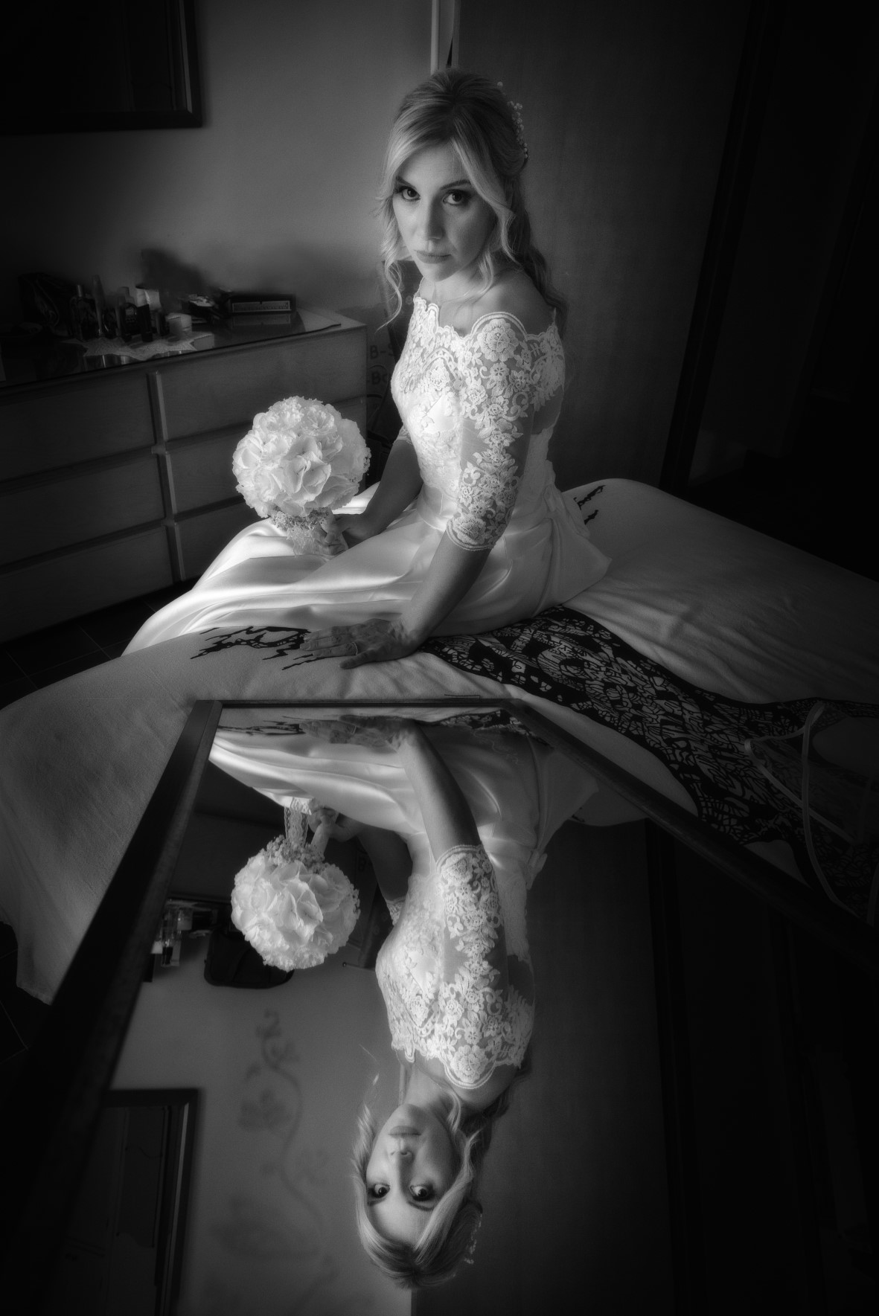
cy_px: 658
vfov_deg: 73.7
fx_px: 878
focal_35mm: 24
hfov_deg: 53.2
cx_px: 440
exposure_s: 1/125
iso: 1000
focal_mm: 24
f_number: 6.3
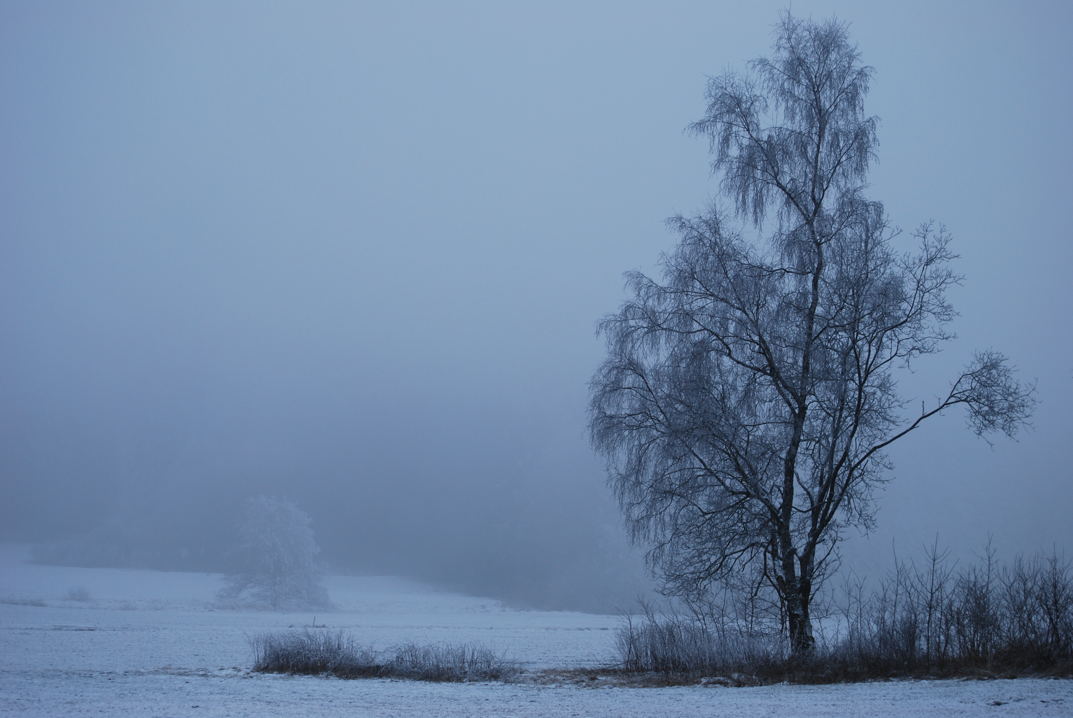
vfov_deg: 16.6
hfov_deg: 24.6
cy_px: 359
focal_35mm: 82
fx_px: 2462
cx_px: 536
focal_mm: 55
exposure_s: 1/125
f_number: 5.6
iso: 140
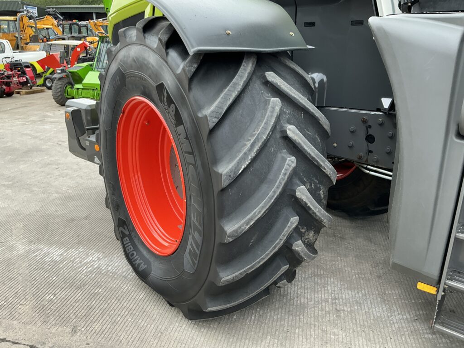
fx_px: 375
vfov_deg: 49.7
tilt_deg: -17.2
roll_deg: -2.1
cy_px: 174
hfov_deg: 63.4
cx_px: 232
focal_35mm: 28
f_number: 1.8
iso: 20
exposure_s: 1/124
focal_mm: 3
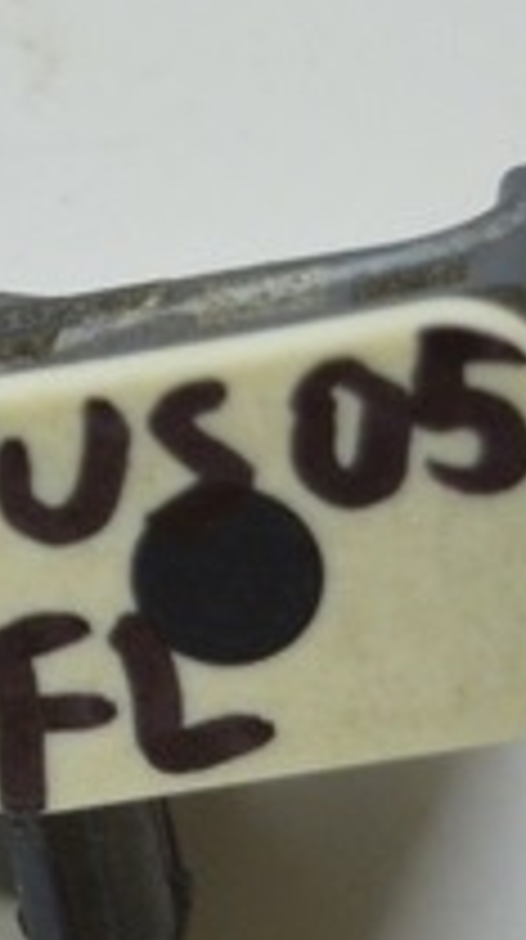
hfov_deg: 4.5
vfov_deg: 8.2
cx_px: -760
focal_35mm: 262
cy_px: 978
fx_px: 6520
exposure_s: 1/60
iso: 400
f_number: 4.5
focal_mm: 34
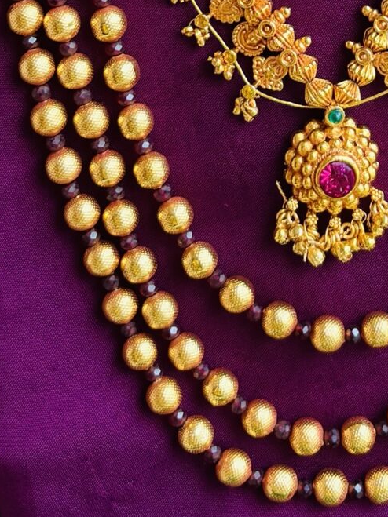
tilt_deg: -10.7
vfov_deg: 17.5
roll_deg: +0.4
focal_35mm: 101
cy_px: -254
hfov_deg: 14.5
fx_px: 1510
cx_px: 357
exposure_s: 1/121
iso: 80
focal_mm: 5.96
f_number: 1.6
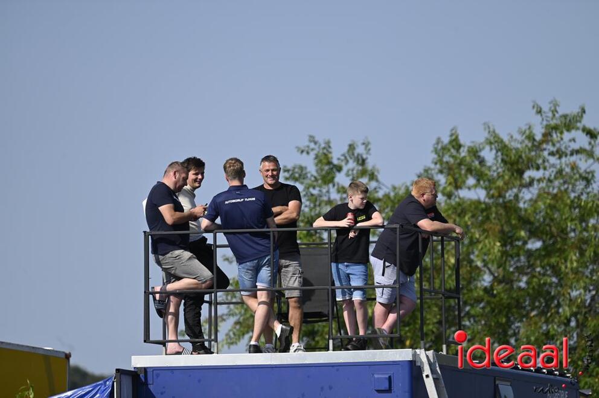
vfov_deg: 3.4
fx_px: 6648
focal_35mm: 400
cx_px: 300
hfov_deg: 5.2
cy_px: 199
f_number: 6.3
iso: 400
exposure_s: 1/2500
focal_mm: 400
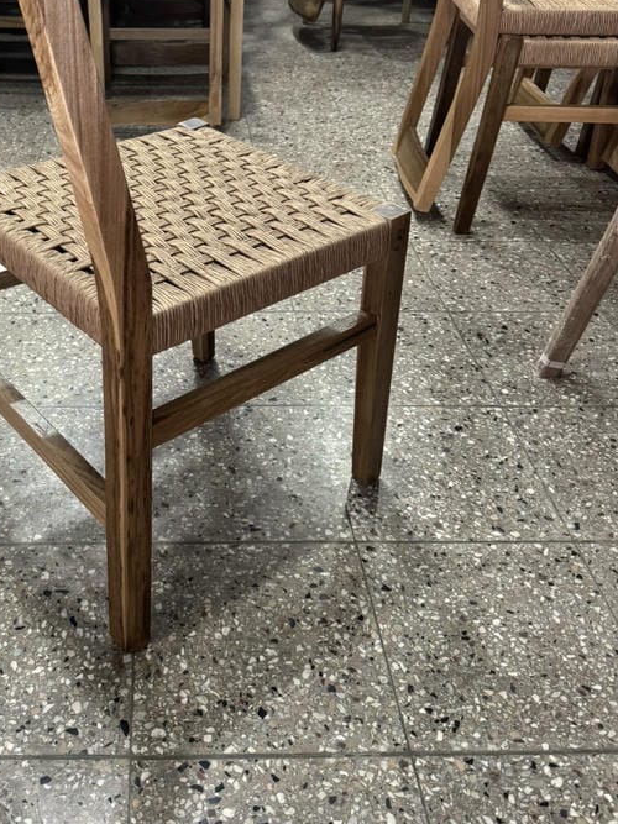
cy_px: 305
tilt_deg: -31.0
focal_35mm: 36
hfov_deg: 38.8
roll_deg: +0.0
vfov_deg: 50.8
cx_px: 173
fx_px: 857
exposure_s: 1/50
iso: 320
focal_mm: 6.76
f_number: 1.78
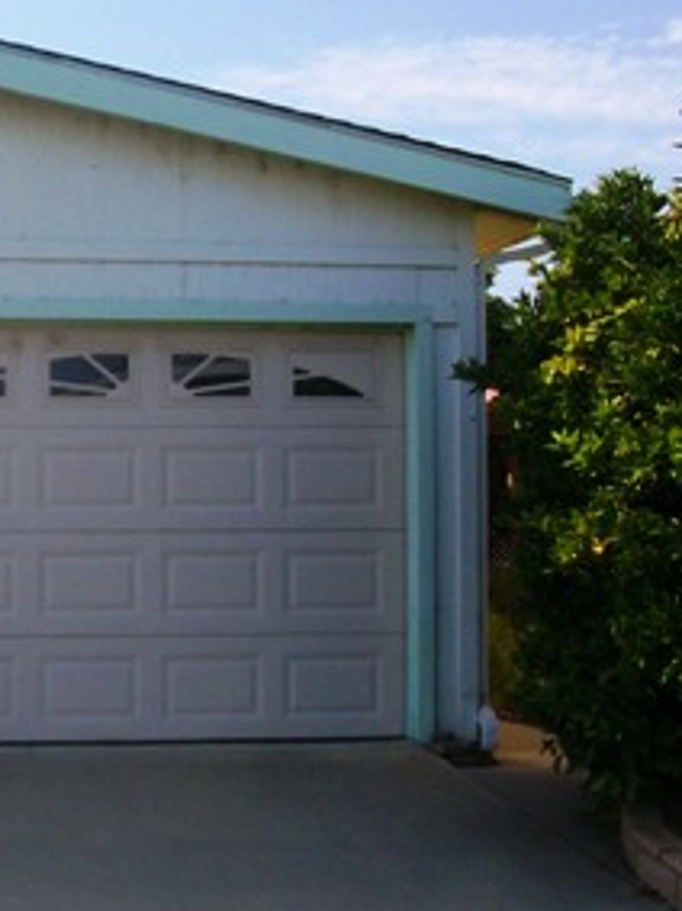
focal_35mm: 77
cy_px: 396
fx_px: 2024
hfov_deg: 18.1
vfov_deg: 25.3
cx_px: -151
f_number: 5.5
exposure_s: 1/313
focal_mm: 5.7
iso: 80
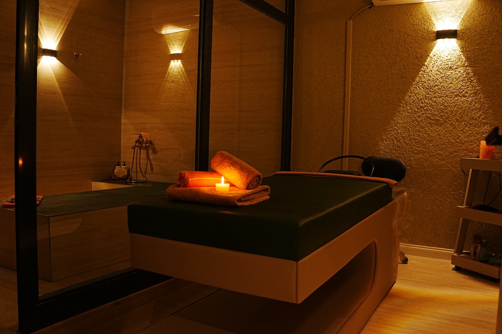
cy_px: 167
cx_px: 251
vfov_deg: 43.4
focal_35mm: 30
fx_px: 420
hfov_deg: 61.7
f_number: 2.8
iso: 320
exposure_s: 1/40
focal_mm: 20.1
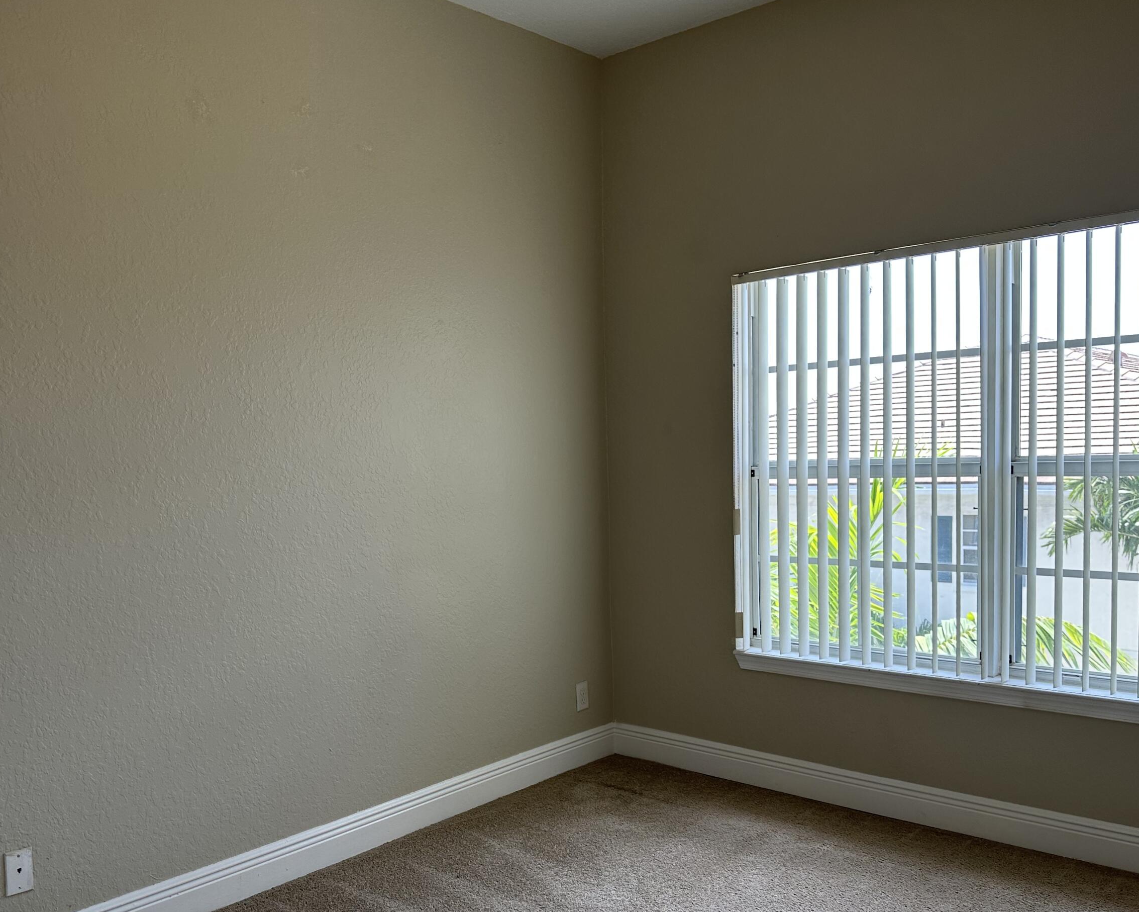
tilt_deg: -4.3
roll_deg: +2.2
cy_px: 545
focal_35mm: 31
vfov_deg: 46.9
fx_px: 1045
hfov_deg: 57.1
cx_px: 524
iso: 80
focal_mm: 6.86
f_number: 1.78
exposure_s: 1/221
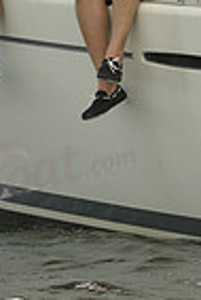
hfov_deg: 4.1
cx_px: 246
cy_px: 49
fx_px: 2799
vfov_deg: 6.1
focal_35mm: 335
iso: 200
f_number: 5.6
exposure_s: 1/1000
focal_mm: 82
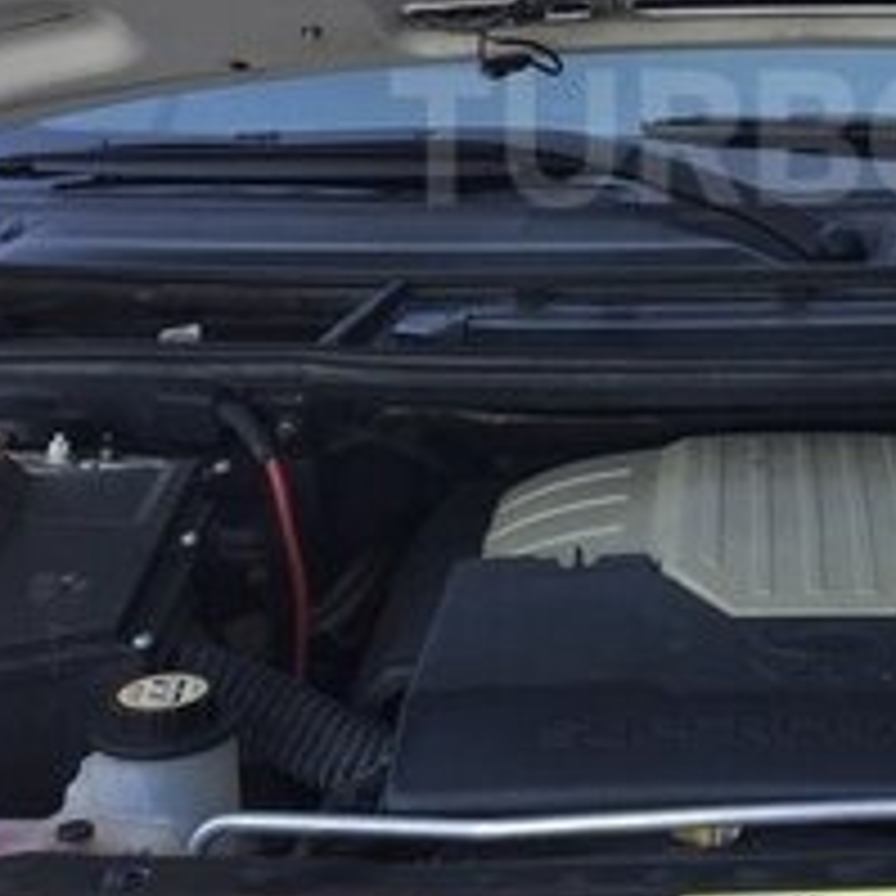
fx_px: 2489
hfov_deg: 19.9
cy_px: 137
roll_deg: -1.1
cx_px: 851
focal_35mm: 85
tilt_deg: -8.1
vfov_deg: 20.1
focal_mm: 4.15
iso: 32
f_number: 2.2
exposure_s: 1/196
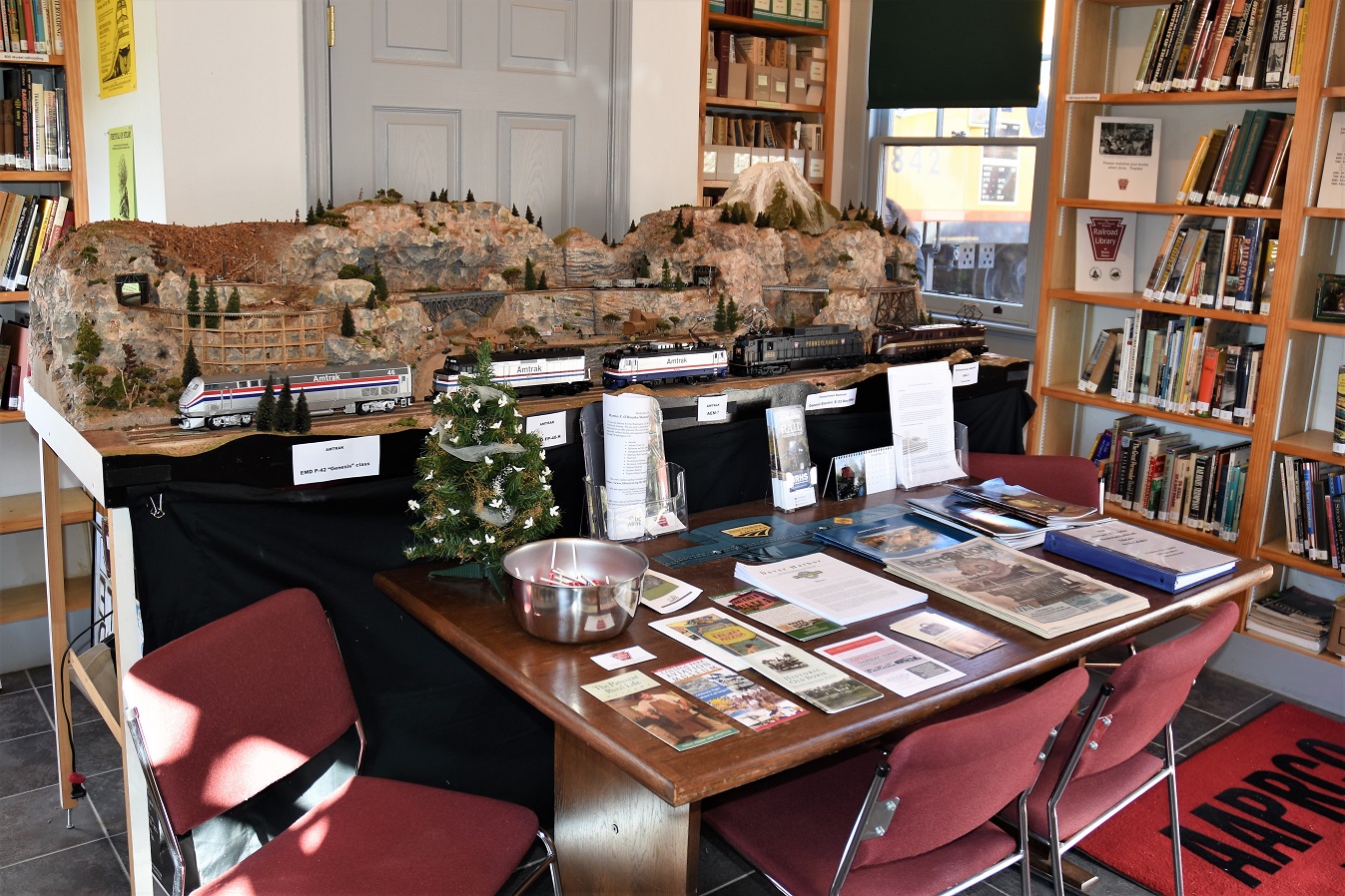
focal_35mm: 27
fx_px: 1009
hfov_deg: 67.4
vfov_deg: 47.9
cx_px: 672
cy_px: 448
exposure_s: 1/60
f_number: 3.5
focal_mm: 18
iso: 200
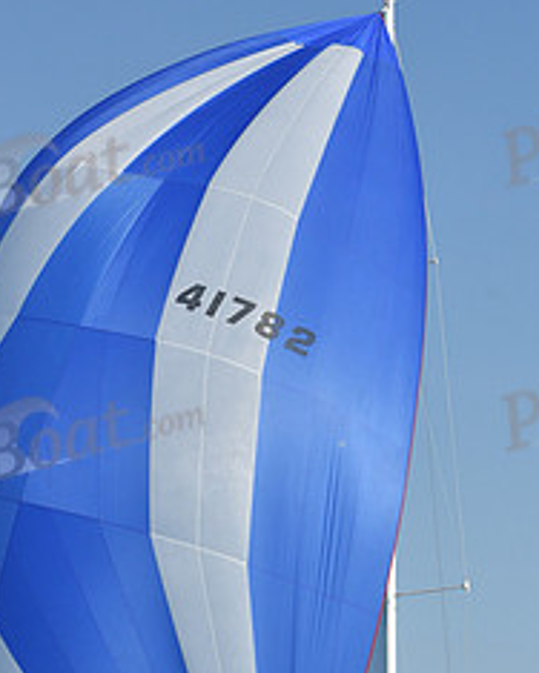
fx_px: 3230
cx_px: 354
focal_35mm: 162
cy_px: 567
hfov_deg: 9.5
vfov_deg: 11.8
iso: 320
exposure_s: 1/1250
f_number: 10
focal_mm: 70
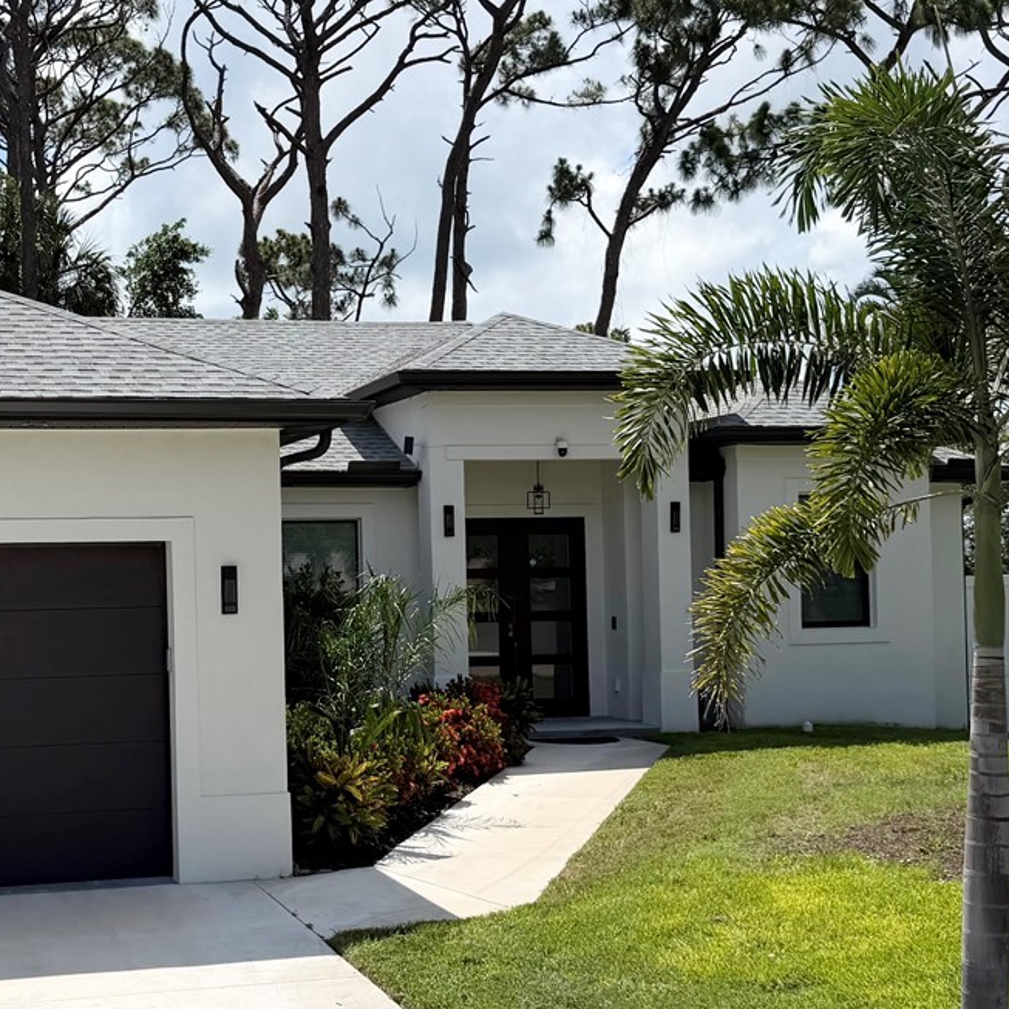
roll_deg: +1.7
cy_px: 552
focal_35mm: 52
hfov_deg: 32.1
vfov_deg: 32.8
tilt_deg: +0.8
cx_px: 229
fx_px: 1715
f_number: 1.78
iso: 80
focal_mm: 6.76
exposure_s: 1/8130
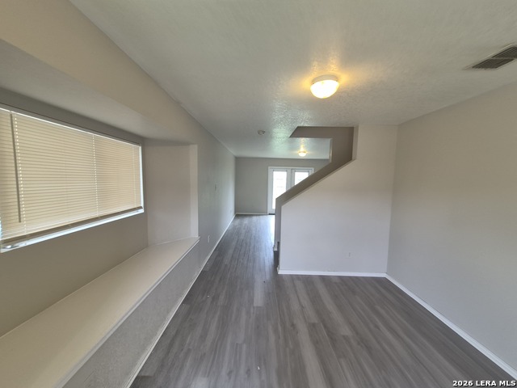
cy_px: 194
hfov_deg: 106.2
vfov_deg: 89.9
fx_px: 194
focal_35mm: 13
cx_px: 258
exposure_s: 1/60
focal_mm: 1.74
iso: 80
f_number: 2.2
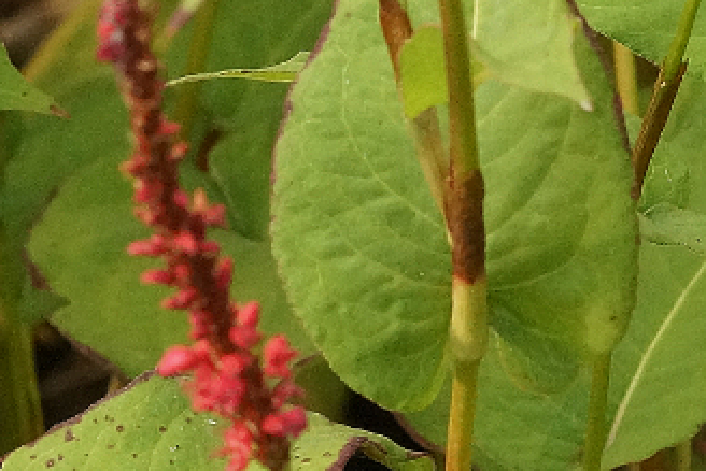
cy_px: -135
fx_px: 10751
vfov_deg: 2.5
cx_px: 443
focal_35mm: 548
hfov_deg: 3.8
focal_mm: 100
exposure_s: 1/160
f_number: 10
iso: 1600
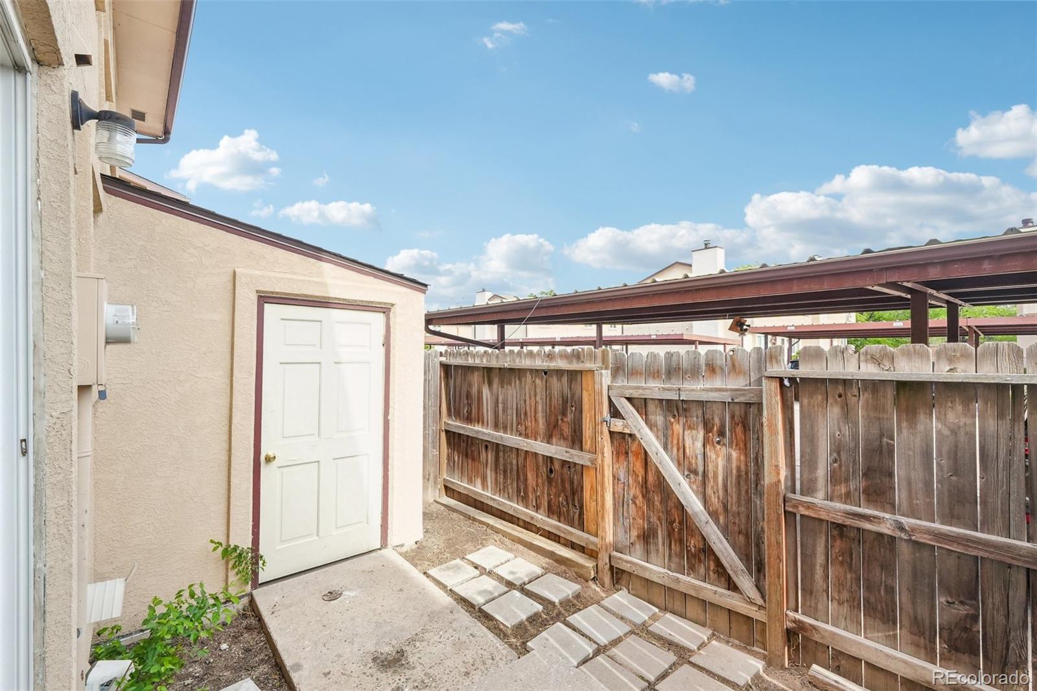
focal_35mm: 15
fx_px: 432
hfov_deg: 100.4
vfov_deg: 77.3
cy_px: 346
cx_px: 518
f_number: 8
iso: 800
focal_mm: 10
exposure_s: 1/200
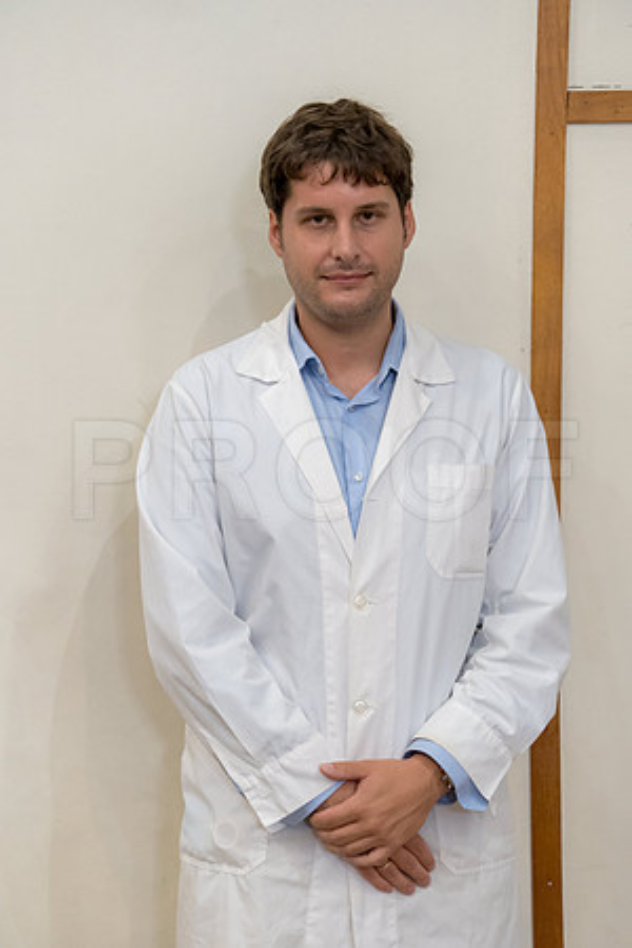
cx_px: 316
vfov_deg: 19.3
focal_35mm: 106
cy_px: 474
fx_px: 2791
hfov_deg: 12.9
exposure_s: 1/80
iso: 5000
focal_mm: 106
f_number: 4
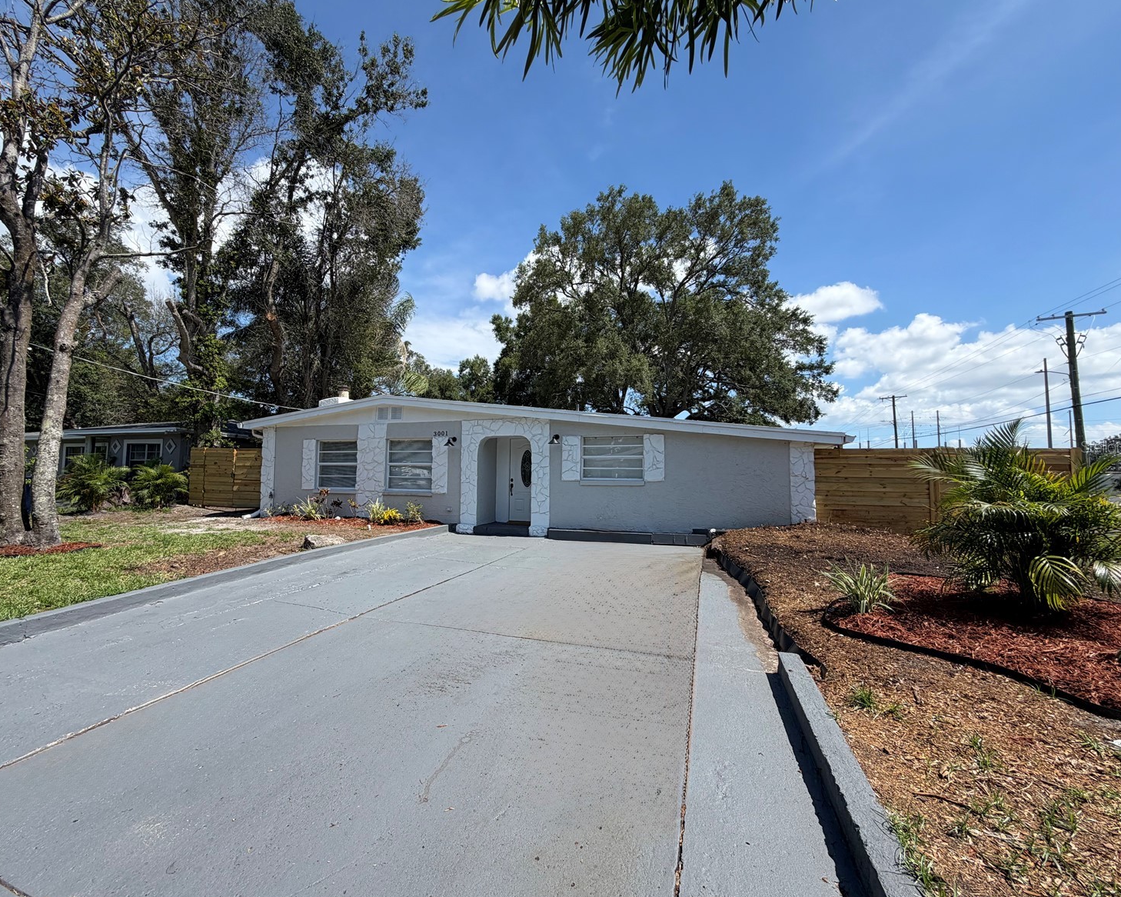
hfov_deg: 96.8
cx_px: 538
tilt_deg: +5.1
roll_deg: -0.2
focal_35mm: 15
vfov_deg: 84.0
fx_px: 498
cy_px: 446
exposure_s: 1/876
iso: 20
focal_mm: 2.22
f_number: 2.2
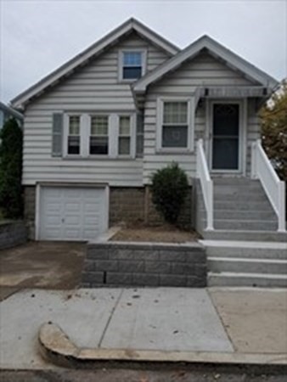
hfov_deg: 53.1
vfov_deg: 67.3
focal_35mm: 26
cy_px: 191
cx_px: 144
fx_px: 287
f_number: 2.4
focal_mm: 4.3
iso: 50
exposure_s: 1/454
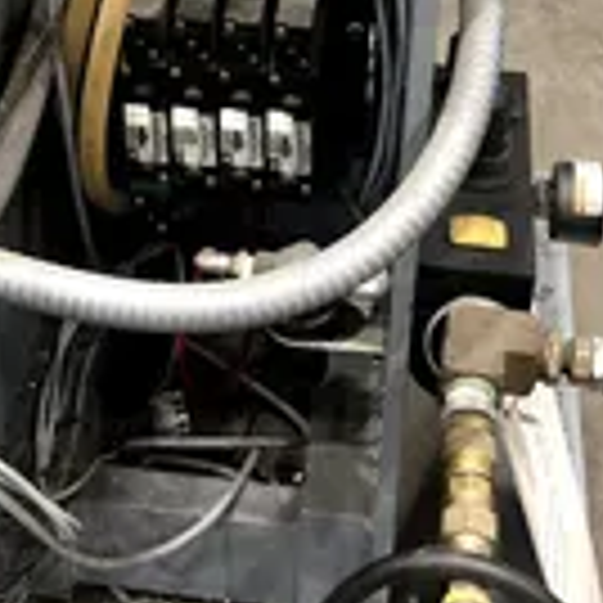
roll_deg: +1.8
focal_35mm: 74
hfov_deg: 23.2
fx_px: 1458
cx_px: 194
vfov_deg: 22.6
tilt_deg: -32.3
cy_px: 27
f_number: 1.8
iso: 40
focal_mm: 4
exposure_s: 1/20
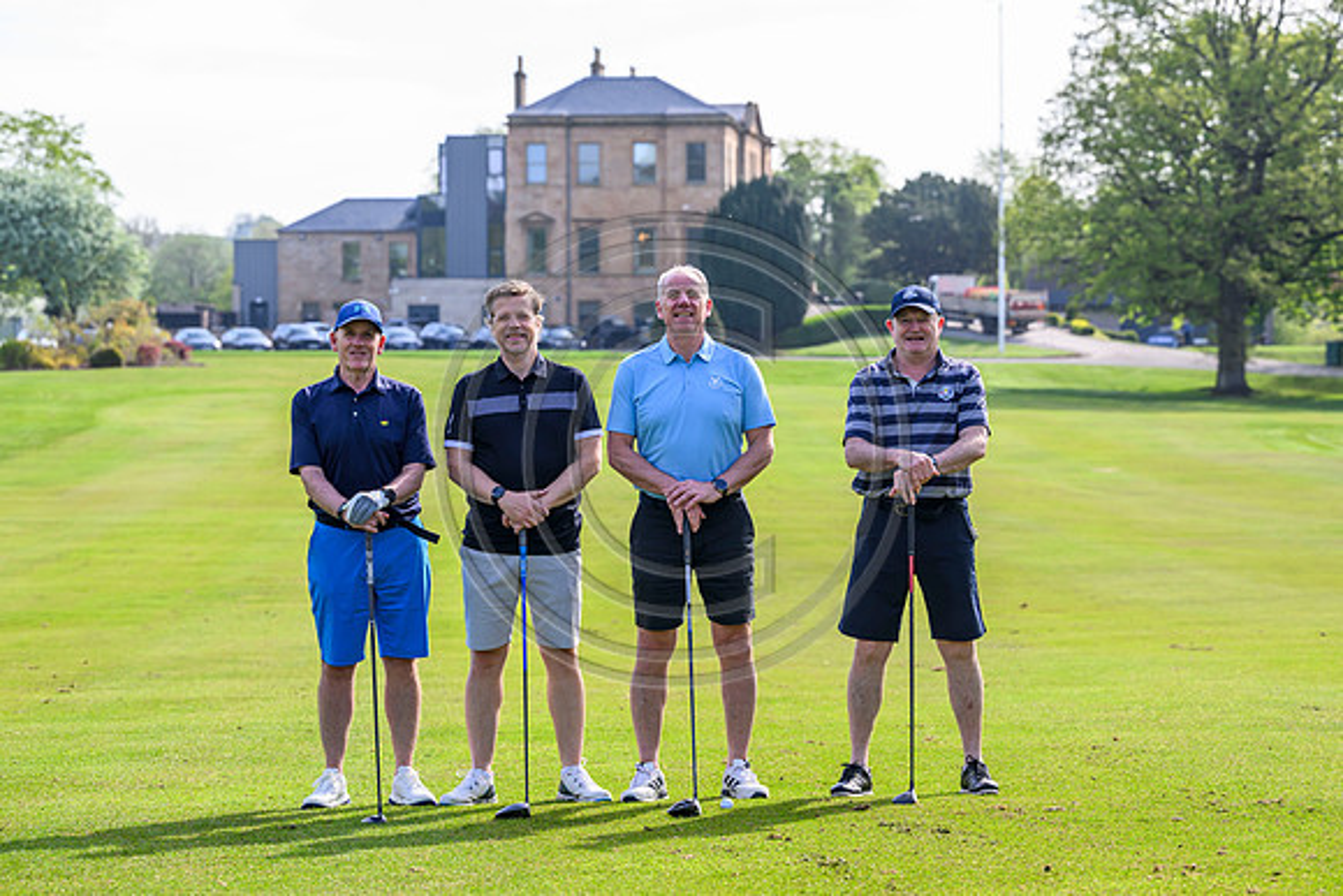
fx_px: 3619
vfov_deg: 14.1
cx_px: 672
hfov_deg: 21.0
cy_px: 448
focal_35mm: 97
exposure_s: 1/1000
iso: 500
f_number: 5
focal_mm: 97
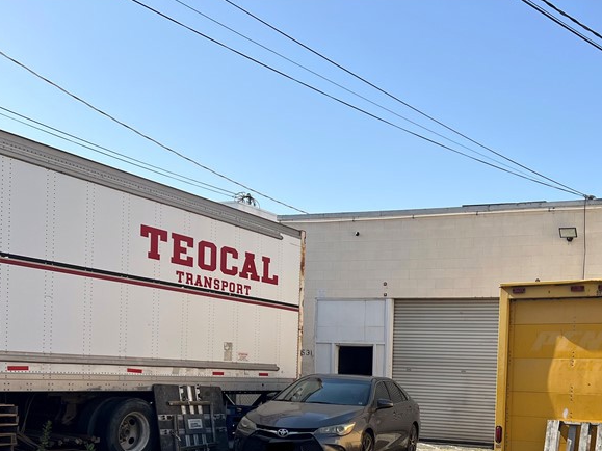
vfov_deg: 30.4
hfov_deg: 40.4
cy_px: 388
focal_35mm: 46
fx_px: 800
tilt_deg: -1.8
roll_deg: -2.1
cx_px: 426
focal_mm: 5.7
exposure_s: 1/3831
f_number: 1.5
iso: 50
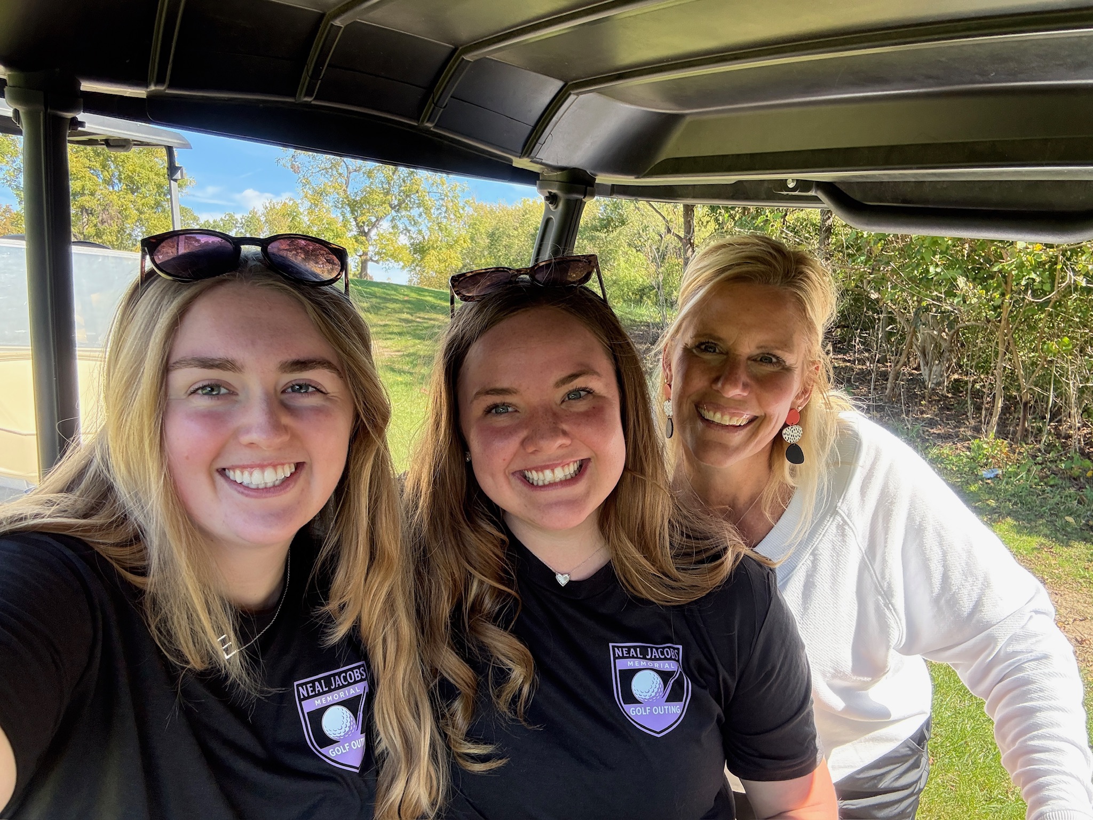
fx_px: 726
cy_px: 410
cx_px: 546
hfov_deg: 73.9
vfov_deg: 58.9
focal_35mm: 23
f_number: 1.9
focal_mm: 2.69
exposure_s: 1/187
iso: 80
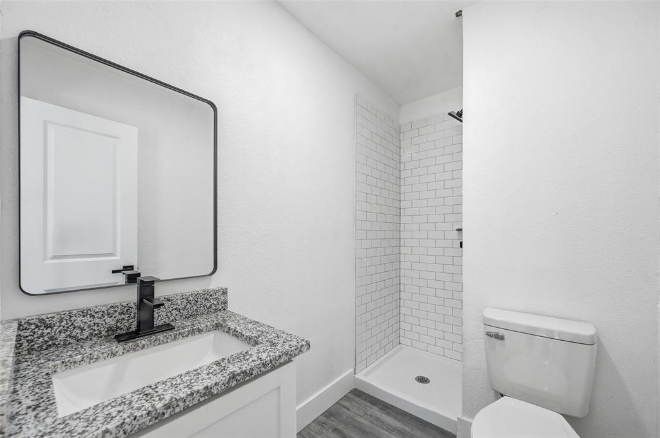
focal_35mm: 14
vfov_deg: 81.1
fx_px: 256
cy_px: 219
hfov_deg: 104.3
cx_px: 330
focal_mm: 14
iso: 1000
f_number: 7.1
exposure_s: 1/2000
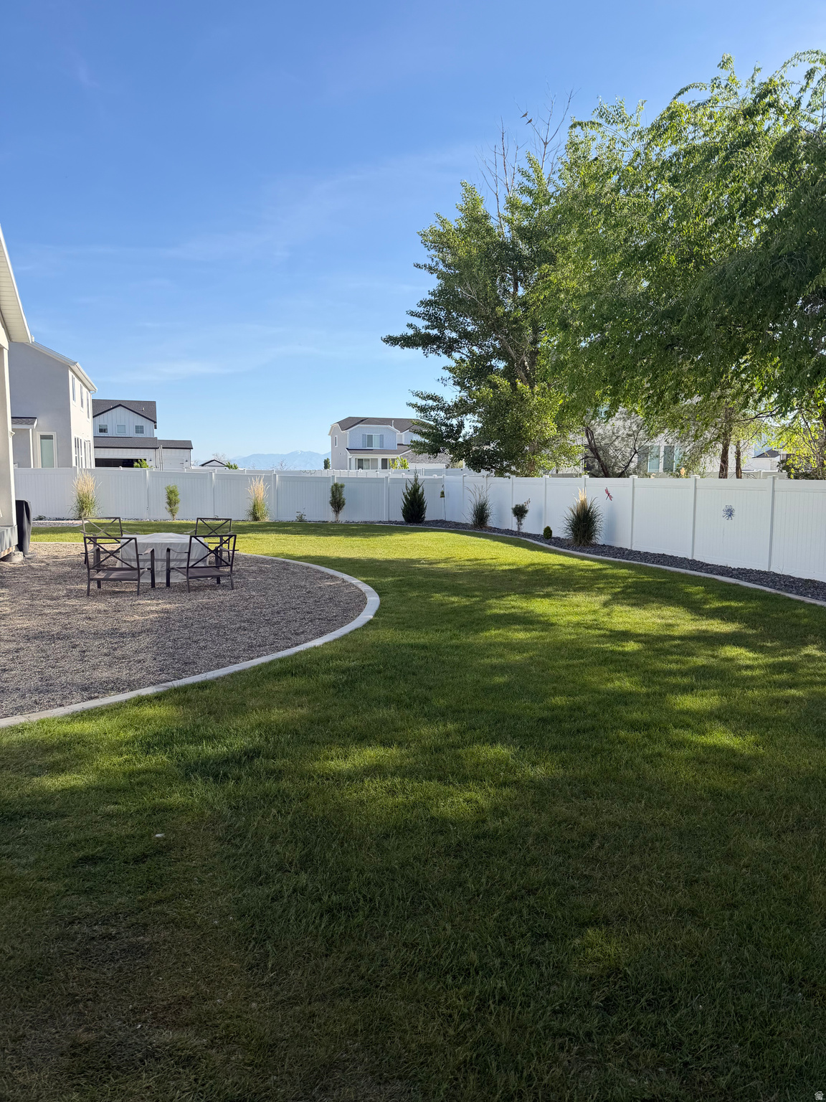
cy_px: 551
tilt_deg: -4.9
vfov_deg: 71.6
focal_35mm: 24
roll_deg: -0.7
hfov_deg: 56.8
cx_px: 413
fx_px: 764
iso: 80
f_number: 1.78
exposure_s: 1/2907
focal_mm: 6.76
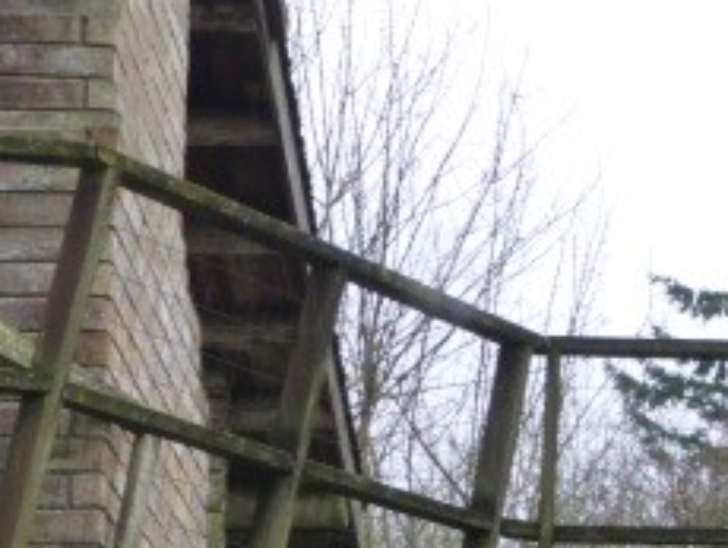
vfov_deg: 11.8
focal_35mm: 125
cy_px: 548
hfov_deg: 15.1
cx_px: 937
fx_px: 2632
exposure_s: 1/60
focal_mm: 8
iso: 400
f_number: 3.9
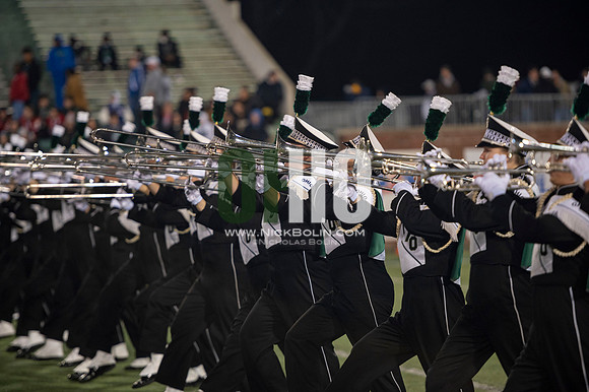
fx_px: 3025
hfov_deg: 11.1
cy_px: 196
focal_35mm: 185
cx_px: 294
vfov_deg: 7.4
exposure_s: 1/500
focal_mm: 185
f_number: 2.8
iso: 1000
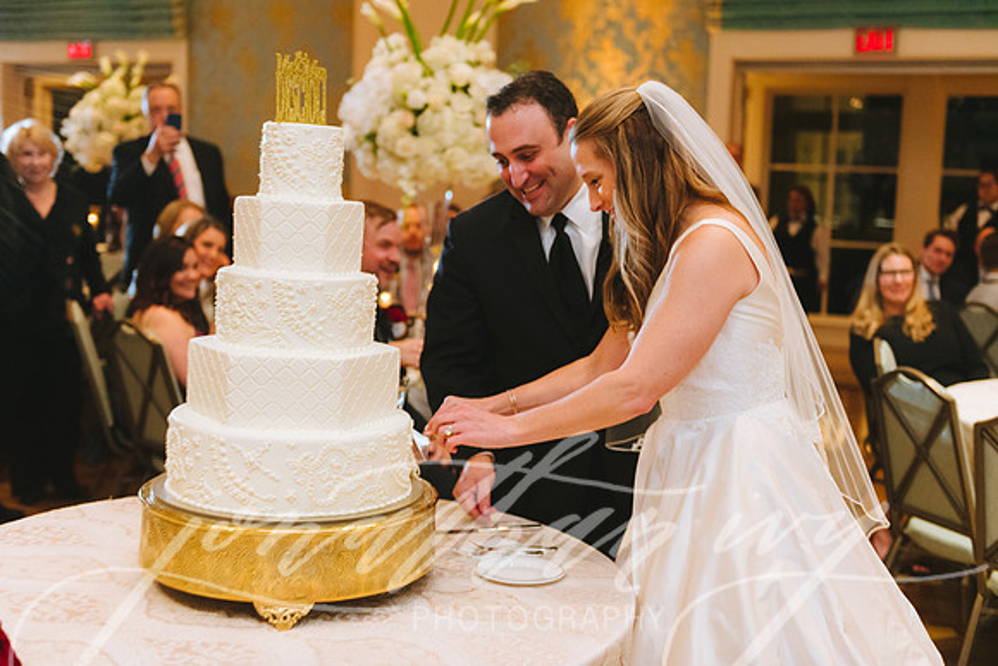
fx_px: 1248
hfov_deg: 43.6
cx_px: 499
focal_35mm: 45
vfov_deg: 29.9
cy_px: 333
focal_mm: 45
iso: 2000
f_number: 2.8
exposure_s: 1/125
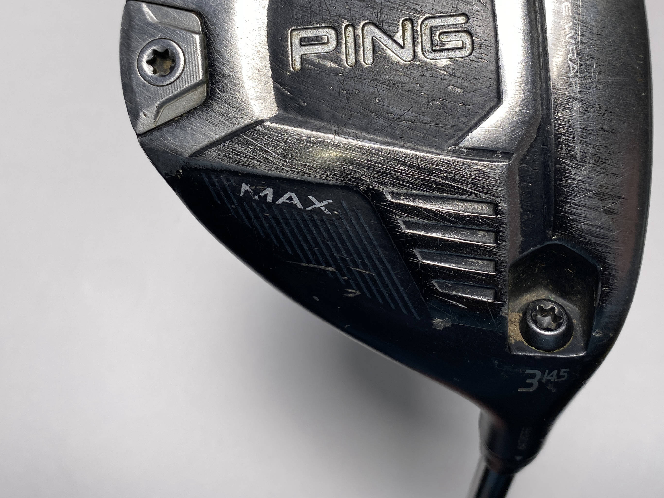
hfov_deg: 50.0
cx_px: 370
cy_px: 149
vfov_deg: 38.0
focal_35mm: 37
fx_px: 710
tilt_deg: -70.8
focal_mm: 4.25
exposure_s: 1/669
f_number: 1.8
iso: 32
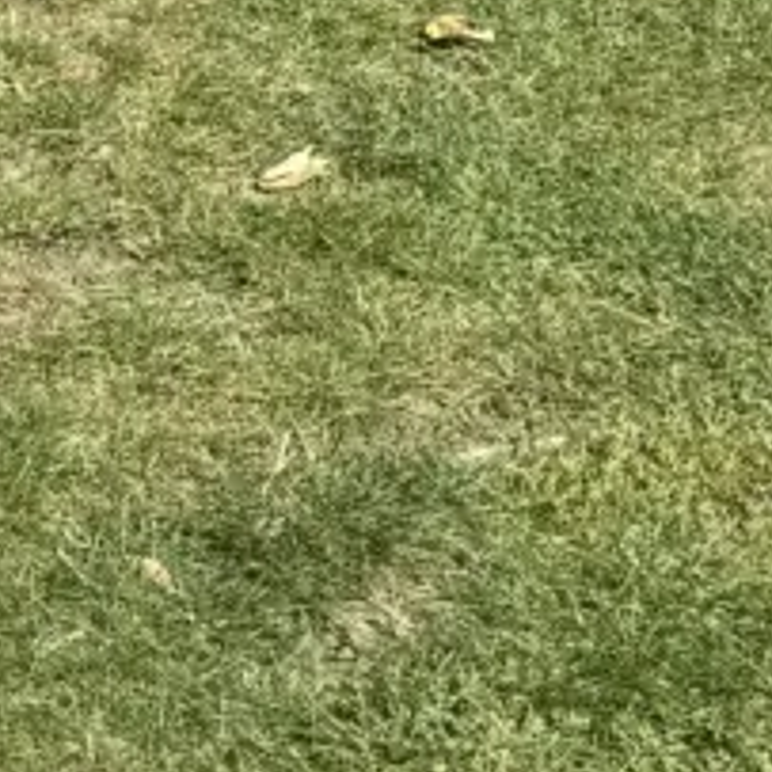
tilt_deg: -11.7
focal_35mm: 167
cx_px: -243
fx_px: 4214
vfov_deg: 9.8
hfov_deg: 10.2
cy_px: -726
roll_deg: -2.5
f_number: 1.78
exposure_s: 1/3279
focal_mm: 6.76
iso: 80
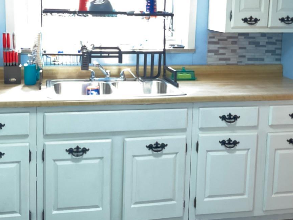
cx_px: 132
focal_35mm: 50
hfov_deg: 38.1
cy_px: 63
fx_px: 423
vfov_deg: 28.8
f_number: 1.8
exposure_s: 1/40
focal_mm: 3
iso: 200
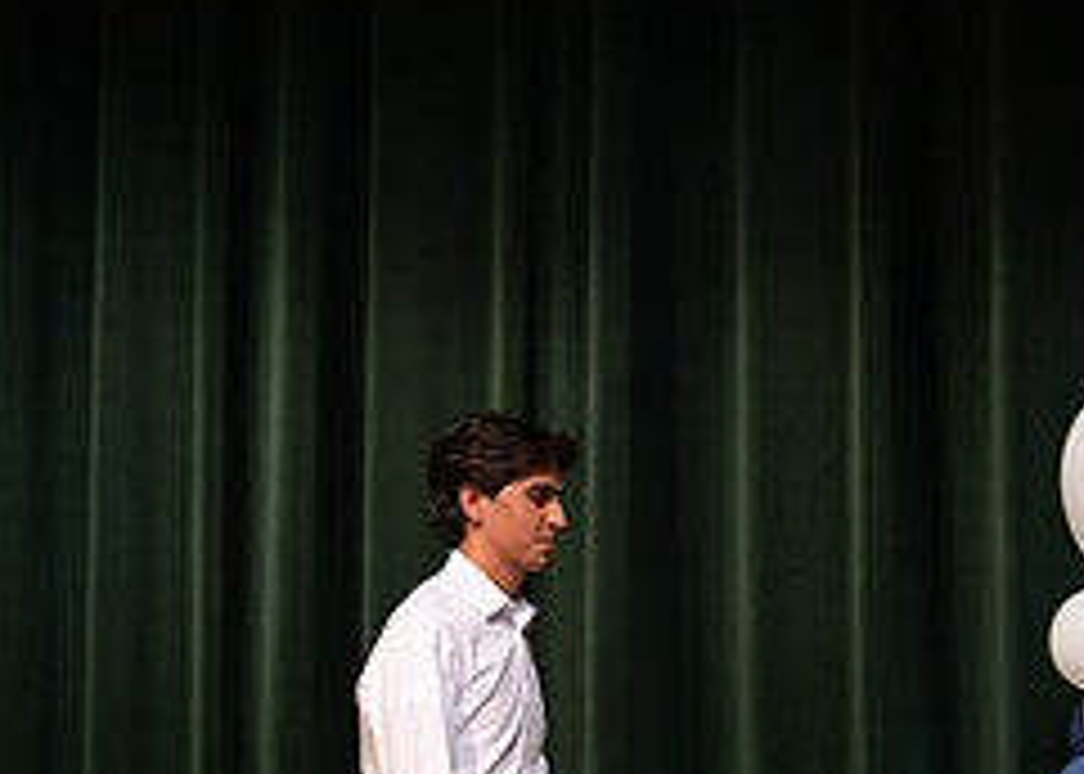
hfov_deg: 15.4
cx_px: 535
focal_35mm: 130
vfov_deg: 10.9
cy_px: 873
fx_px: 4001
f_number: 1.2
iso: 500
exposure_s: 1/320
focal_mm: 50
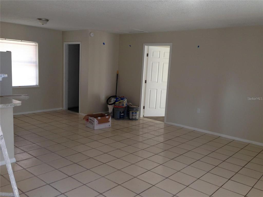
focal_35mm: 33
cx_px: 132
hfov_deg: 55.4
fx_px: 251
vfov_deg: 42.9
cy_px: 98
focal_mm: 4.12
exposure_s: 1/24
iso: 50
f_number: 2.4
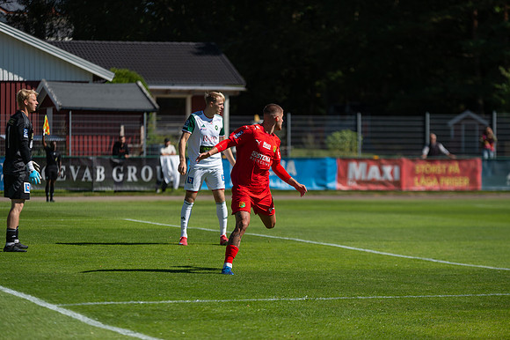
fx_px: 2124
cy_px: 170
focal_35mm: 150
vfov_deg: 9.1
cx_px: 255
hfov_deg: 13.7
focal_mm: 150
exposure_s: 1/3200
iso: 140
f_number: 3.2
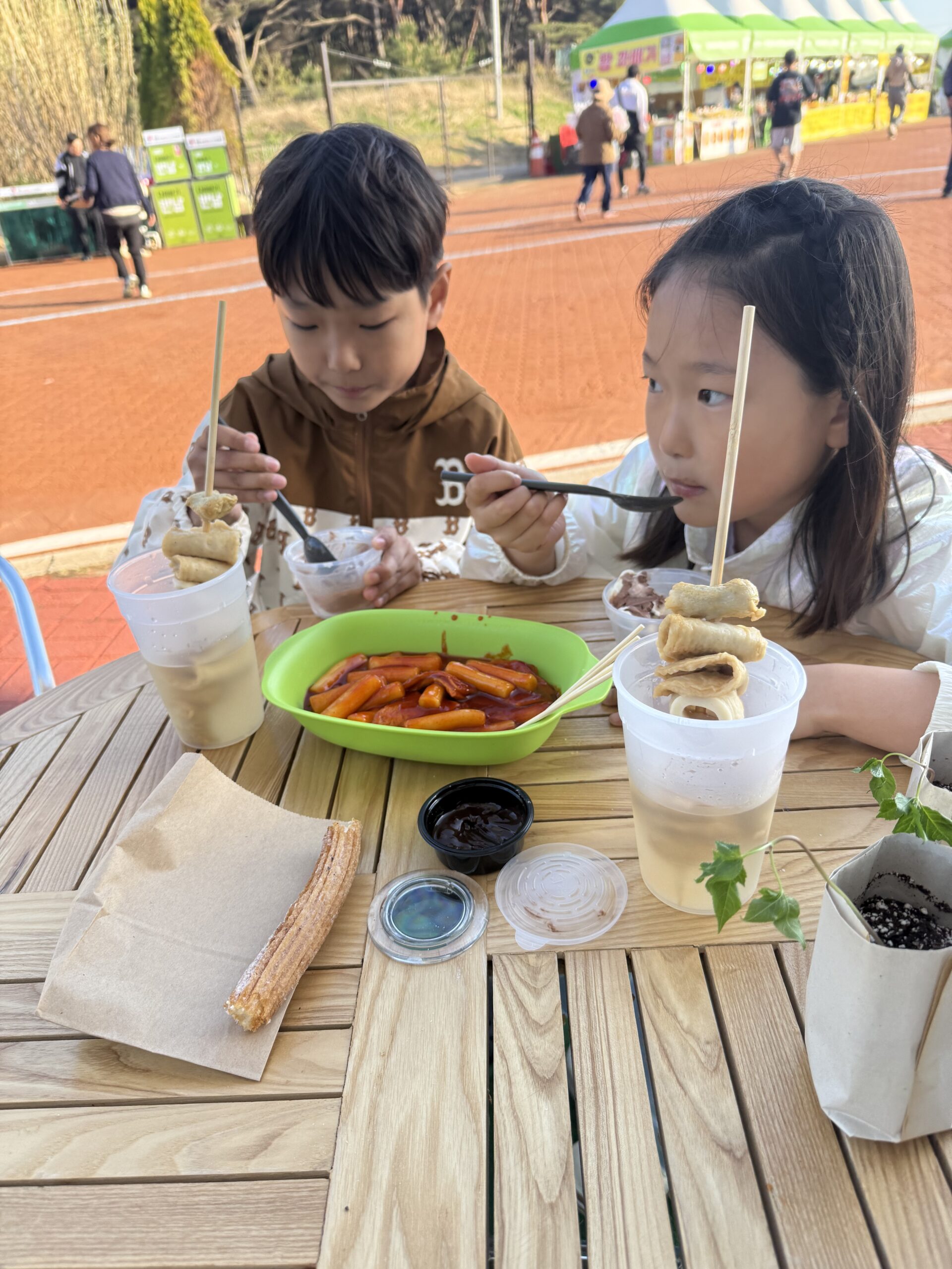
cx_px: 476
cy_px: 634
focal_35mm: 24
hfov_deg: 56.8
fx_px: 880
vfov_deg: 71.6
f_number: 1.78
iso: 100
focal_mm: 6.76
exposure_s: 1/920
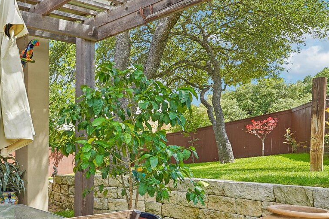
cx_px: 7
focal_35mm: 36
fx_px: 329
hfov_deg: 45.6
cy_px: 143
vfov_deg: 36.6
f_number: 8
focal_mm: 17
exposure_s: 1/60
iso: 100
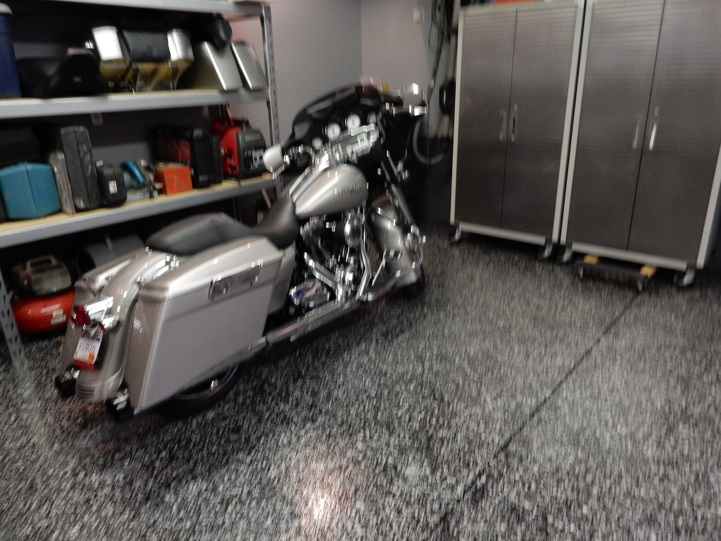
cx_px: 360
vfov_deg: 54.9
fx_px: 521
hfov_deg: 69.4
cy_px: 270
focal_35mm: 25
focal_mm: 4.5
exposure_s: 1/13
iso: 400
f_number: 3.7
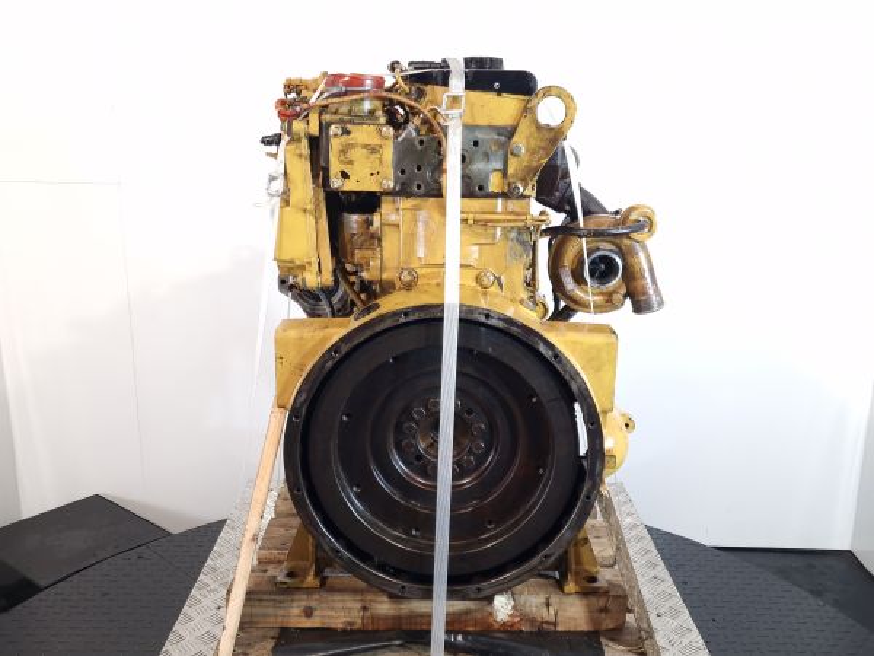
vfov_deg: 58.9
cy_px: 328
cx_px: 437
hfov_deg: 73.9
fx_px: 581
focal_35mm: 23
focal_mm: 6.4
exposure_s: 1/50
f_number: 1.8
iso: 100
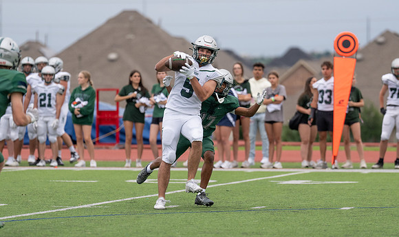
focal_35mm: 309
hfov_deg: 6.9
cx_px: 220
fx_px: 3315
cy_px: 119
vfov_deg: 4.1
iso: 250
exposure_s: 1/1250
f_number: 2.8
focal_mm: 197
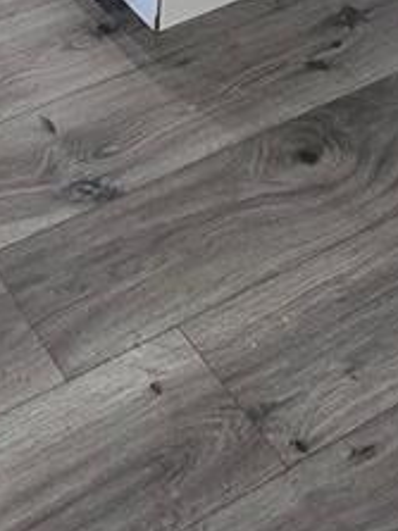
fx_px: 1074
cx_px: -250
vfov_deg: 17.8
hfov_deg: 18.0
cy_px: -564
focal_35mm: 70
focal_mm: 2.2
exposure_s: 1/60
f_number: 2.2
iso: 160
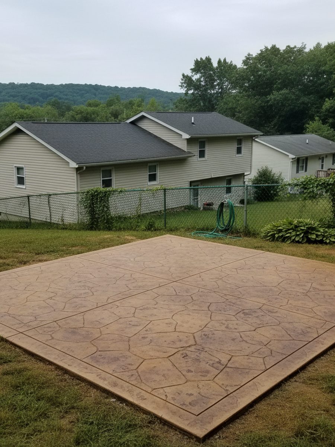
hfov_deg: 58.9
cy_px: 224
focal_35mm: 23
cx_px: 168
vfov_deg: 73.9
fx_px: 297
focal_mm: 6.4
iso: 1422
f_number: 1.8
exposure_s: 1/213
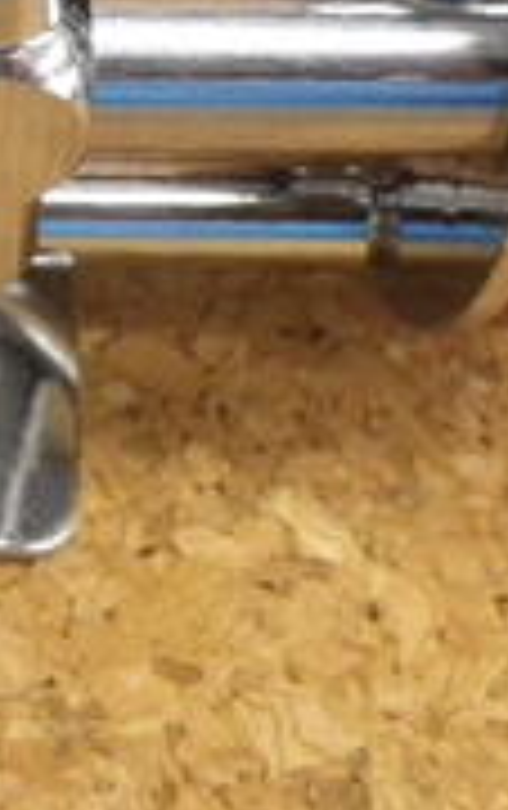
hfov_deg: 9.7
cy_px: 27
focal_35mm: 128
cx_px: -450
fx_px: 2826
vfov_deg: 16.0
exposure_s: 1/50
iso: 500
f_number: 3.8
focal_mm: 6.1
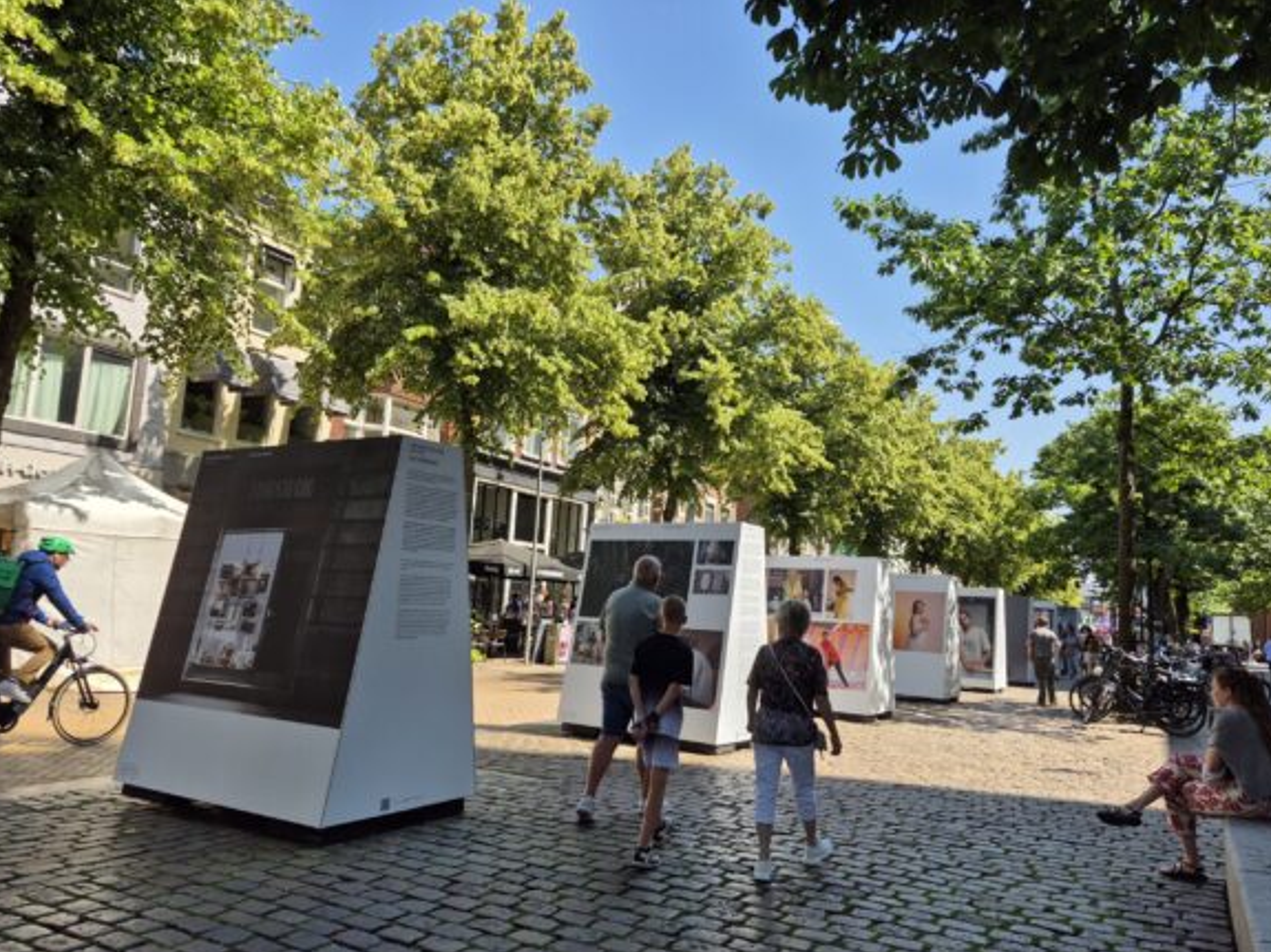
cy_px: 495
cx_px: 639
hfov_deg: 71.6
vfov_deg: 56.8
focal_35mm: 24
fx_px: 881
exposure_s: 1/1092
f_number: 1.8
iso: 25
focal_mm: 5.4
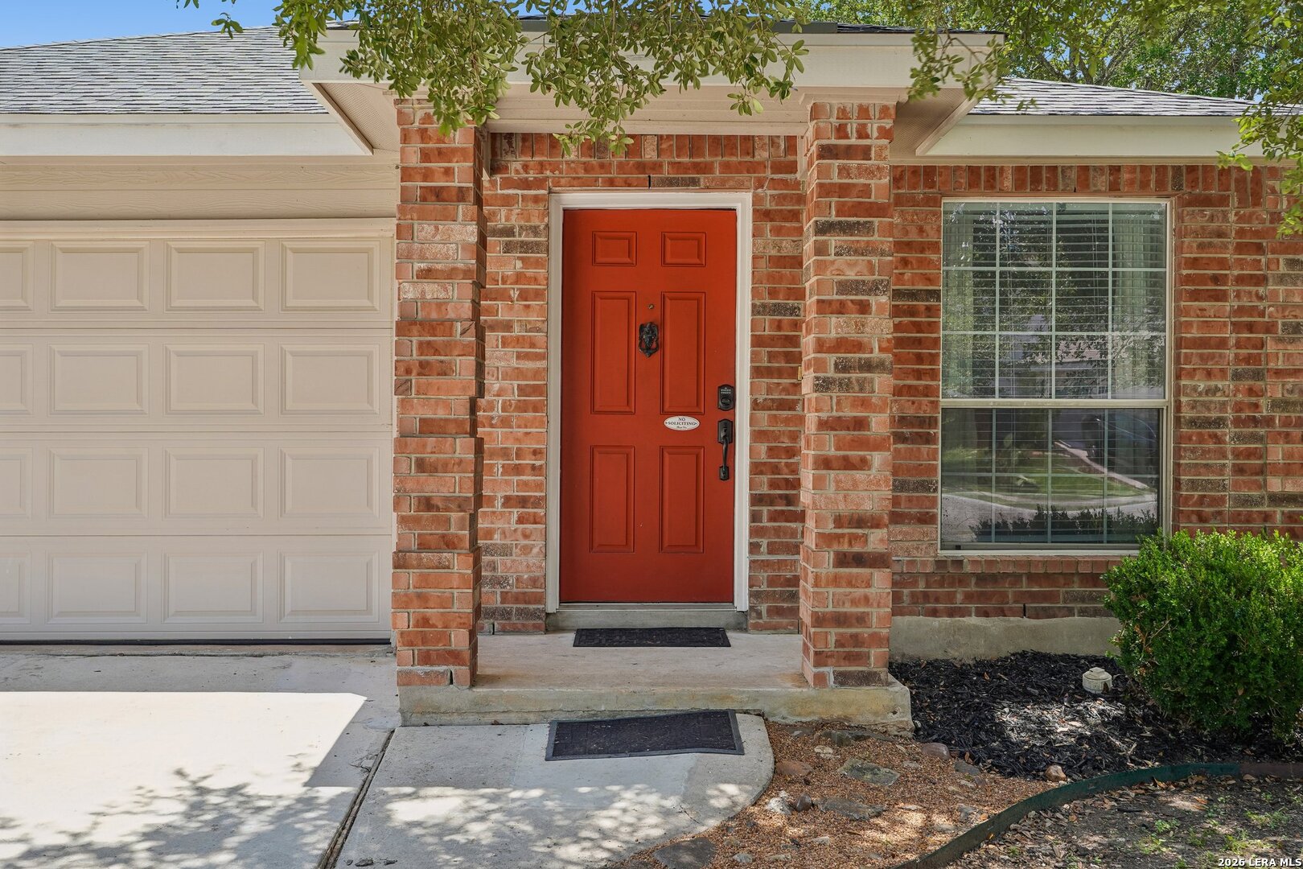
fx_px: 1267
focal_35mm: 35
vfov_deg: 37.9
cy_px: 434
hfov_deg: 54.4
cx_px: 652
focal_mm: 35
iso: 100
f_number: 8
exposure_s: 1/50
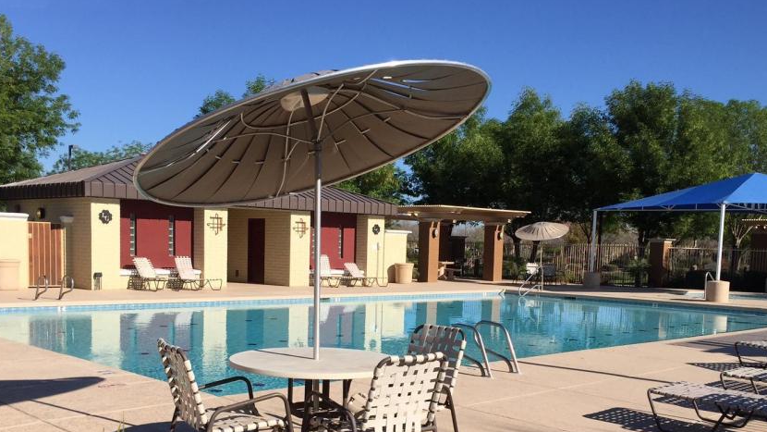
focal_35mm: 39
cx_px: 378
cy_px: 322
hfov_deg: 51.6
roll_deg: -1.6
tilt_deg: -3.9
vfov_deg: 30.0
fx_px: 793
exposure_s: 1/2639
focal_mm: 4.15
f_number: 2.2
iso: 32
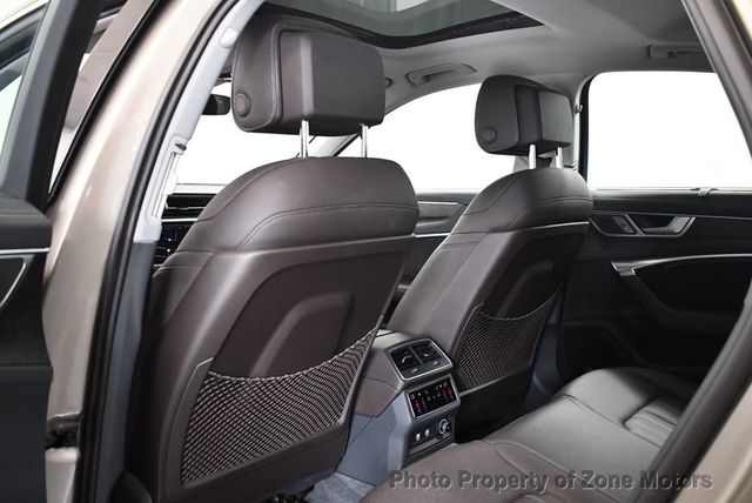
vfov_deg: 36.9
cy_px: 252
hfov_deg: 53.1
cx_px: 376
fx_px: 753
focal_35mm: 36
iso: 3200
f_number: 3.5
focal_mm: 18
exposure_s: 1/125
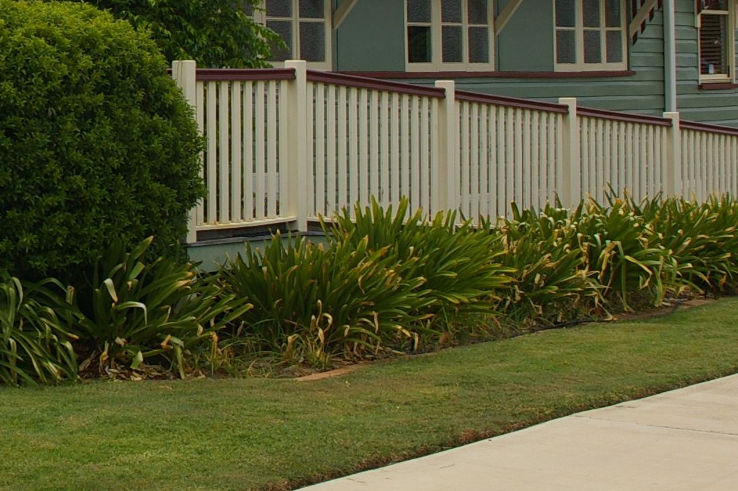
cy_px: -16
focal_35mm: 110
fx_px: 2253
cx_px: -114
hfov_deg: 17.8
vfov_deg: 12.3
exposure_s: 1/250
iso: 200
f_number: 11
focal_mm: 26
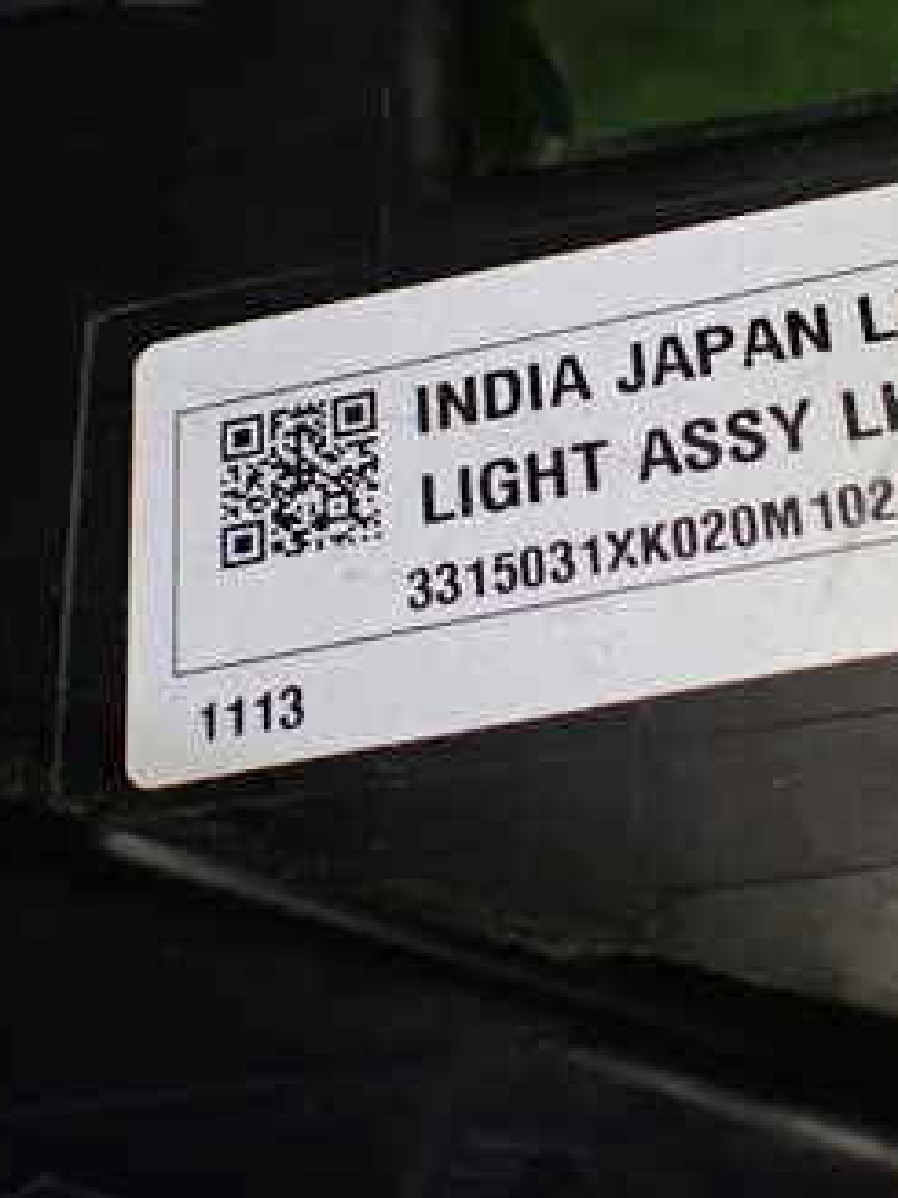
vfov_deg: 34.9
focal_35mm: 55
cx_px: 700
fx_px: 1904
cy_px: 502
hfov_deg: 26.1
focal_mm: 5.4
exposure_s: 1/125
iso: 250
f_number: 2.3
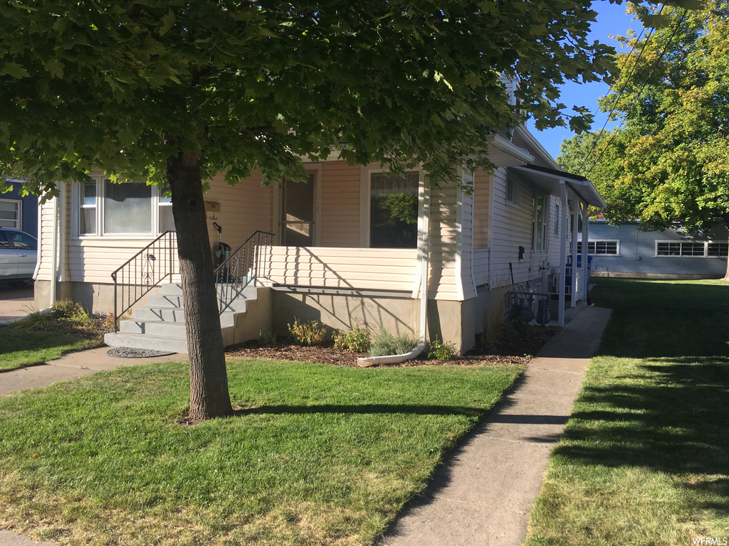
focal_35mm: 29
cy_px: 273
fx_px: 611
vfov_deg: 48.2
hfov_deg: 61.7
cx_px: 364
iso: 25
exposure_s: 1/864
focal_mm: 4.15
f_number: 2.2
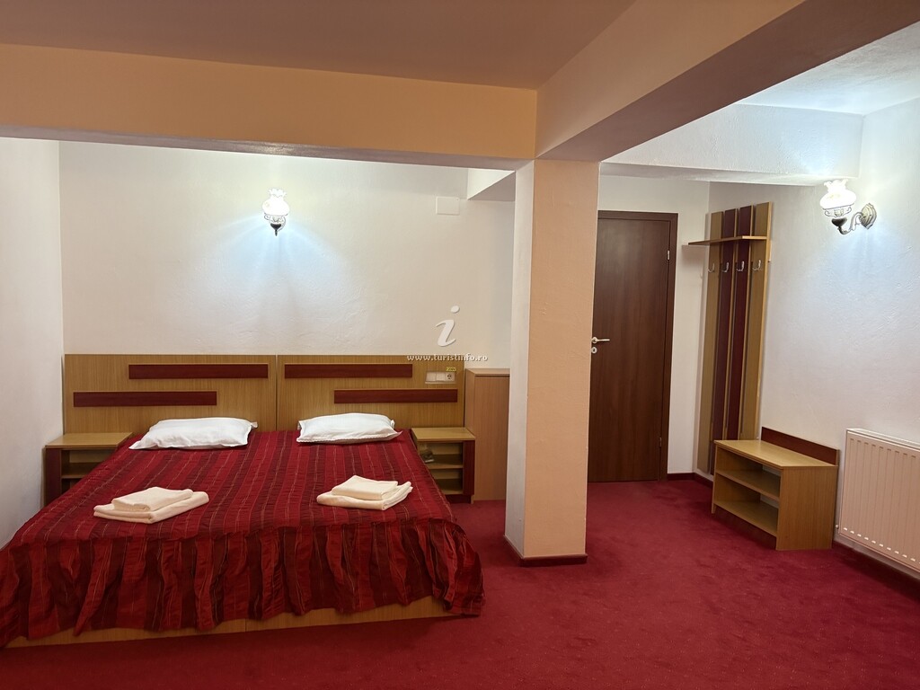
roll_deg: -1.1
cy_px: 345
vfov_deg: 53.1
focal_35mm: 26
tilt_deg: -5.6
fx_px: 691
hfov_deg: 67.3
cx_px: 460
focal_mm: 5.96
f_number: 1.6
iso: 250
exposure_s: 1/50
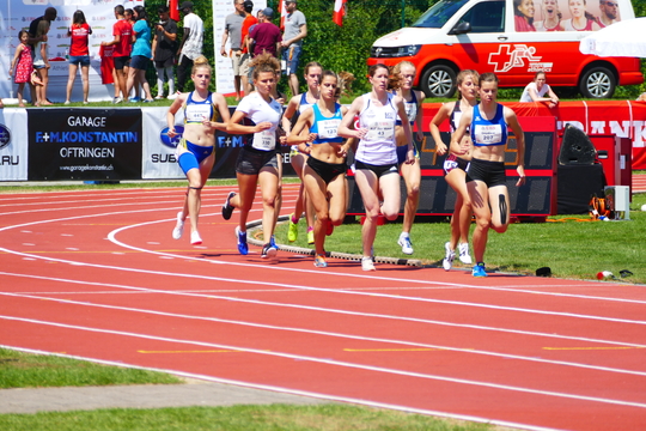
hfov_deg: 5.5
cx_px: 323
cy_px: 216
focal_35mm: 372
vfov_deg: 3.7
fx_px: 6675
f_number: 4
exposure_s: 1/1000
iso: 125
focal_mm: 135.82
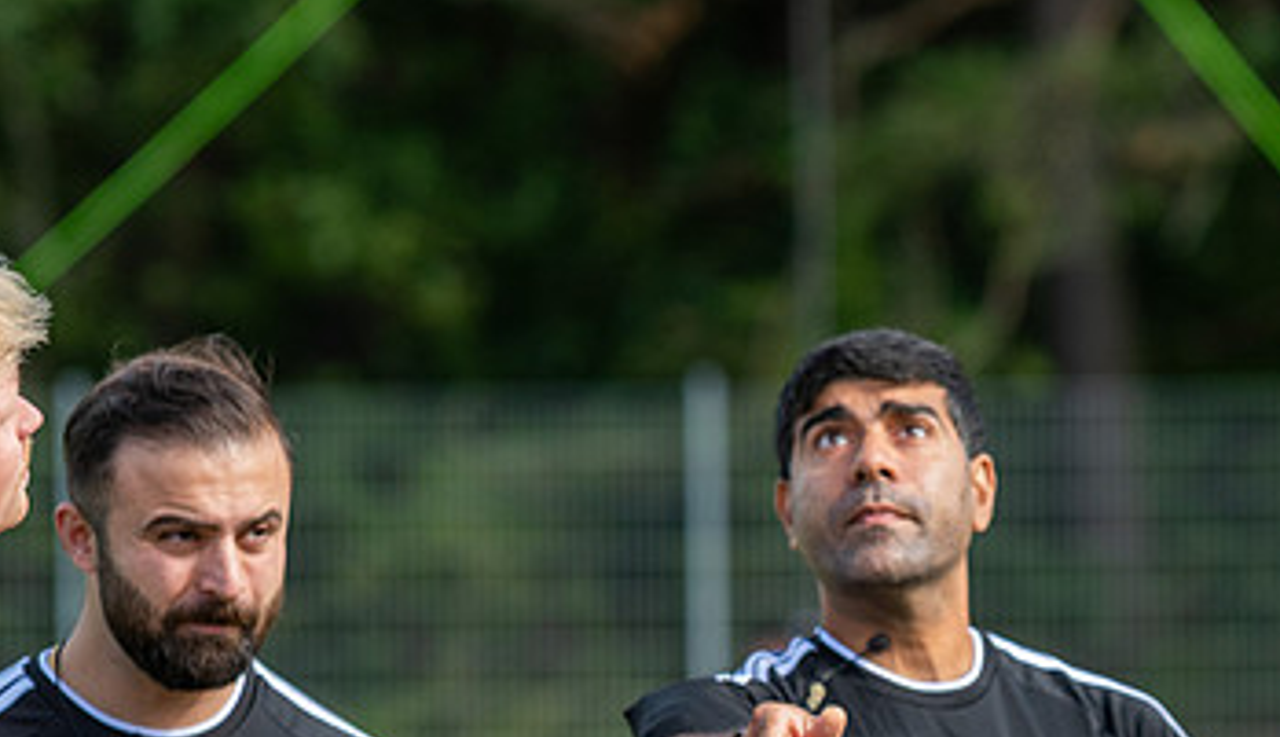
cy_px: 767
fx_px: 20004
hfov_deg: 3.7
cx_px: 913
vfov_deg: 2.1
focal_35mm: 586
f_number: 4.5
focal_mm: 185
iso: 450
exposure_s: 1/800
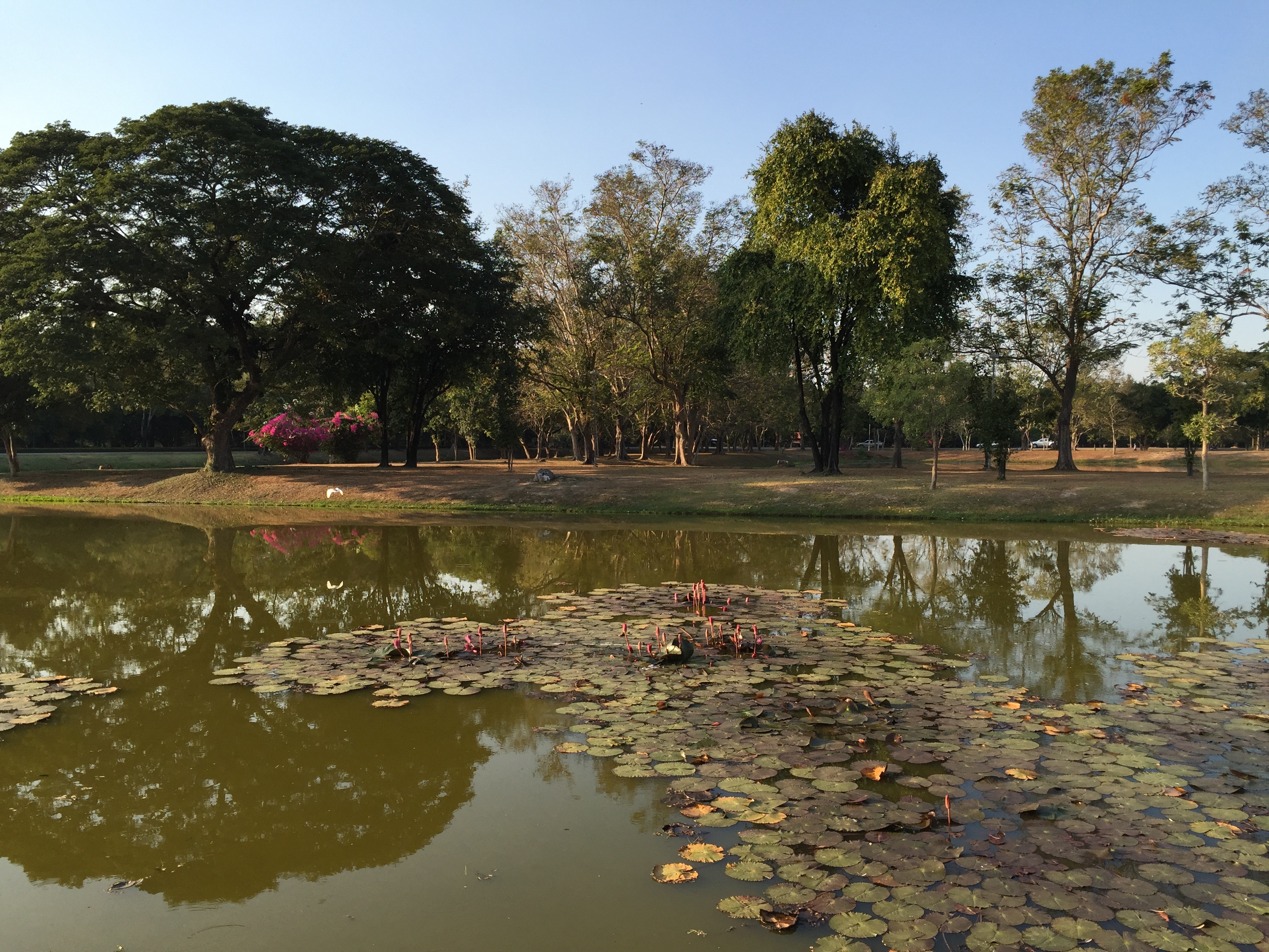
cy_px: 476
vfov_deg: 48.2
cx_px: 634
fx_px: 1063
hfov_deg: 61.7
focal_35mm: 29
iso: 32
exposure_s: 1/791
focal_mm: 4.15
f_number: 2.2
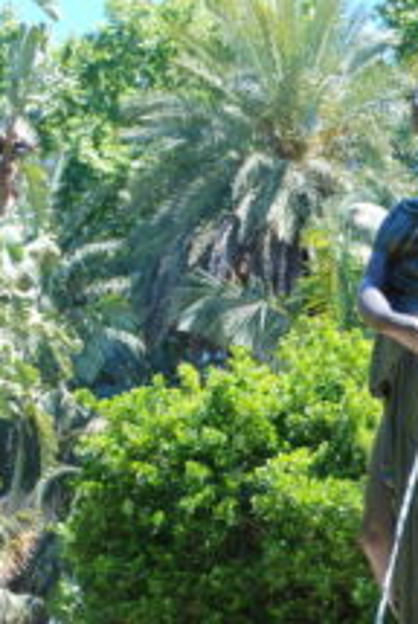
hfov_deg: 14.3
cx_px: 431
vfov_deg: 20.4
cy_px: 723
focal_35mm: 94
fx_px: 1635
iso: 140
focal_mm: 27
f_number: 5.6
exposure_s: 1/125
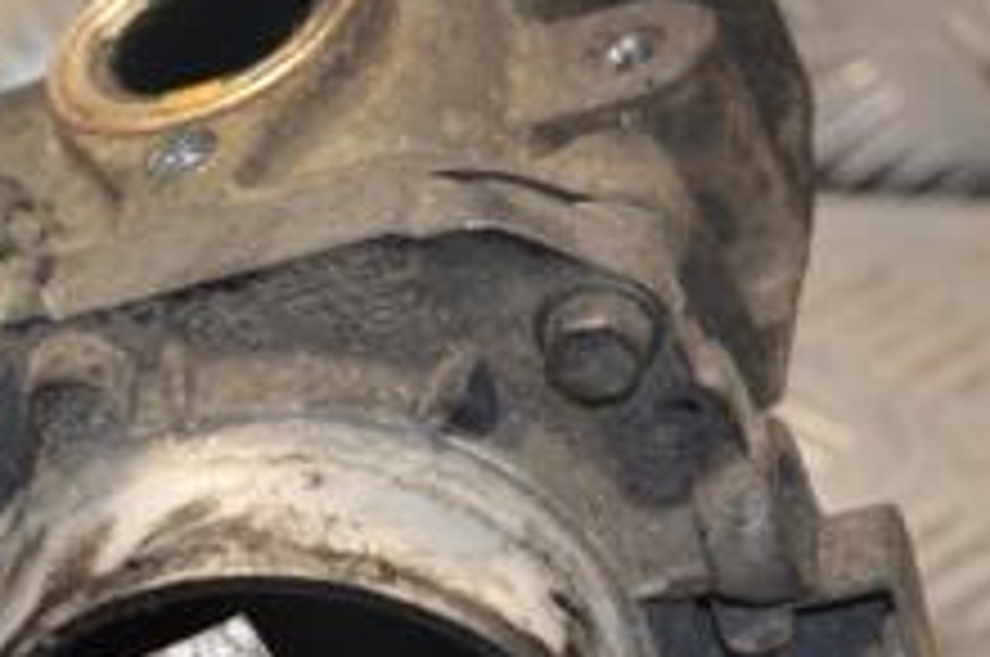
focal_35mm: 164
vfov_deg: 8.3
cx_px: 58
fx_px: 4503
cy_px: 603
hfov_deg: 12.4
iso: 400
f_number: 5.3
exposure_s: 1/80
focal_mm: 40
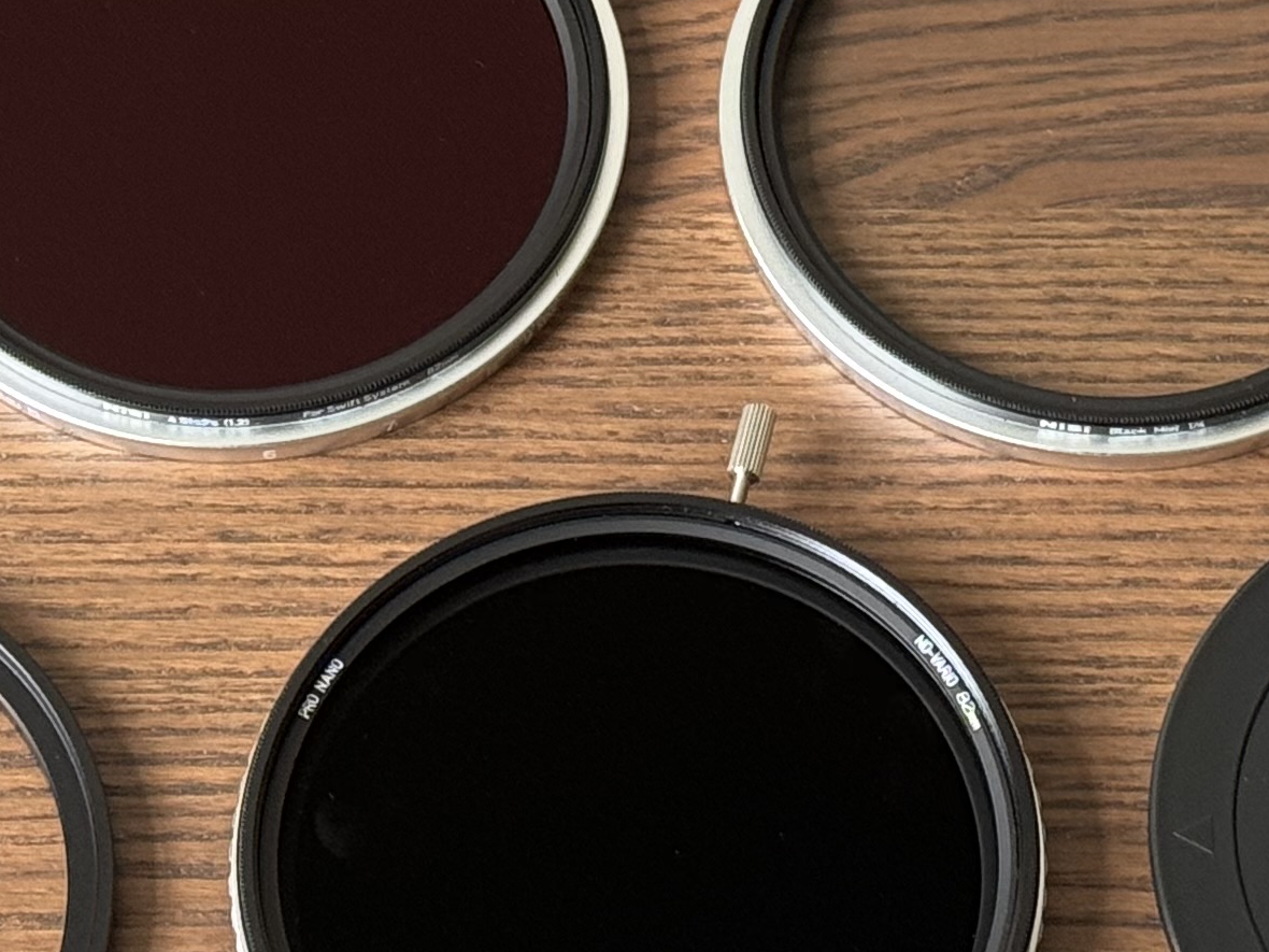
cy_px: 99
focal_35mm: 164
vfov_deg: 9.0
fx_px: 6012
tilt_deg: -57.4
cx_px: 732
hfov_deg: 12.0
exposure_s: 1/50
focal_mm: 6.76
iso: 250
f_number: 1.78
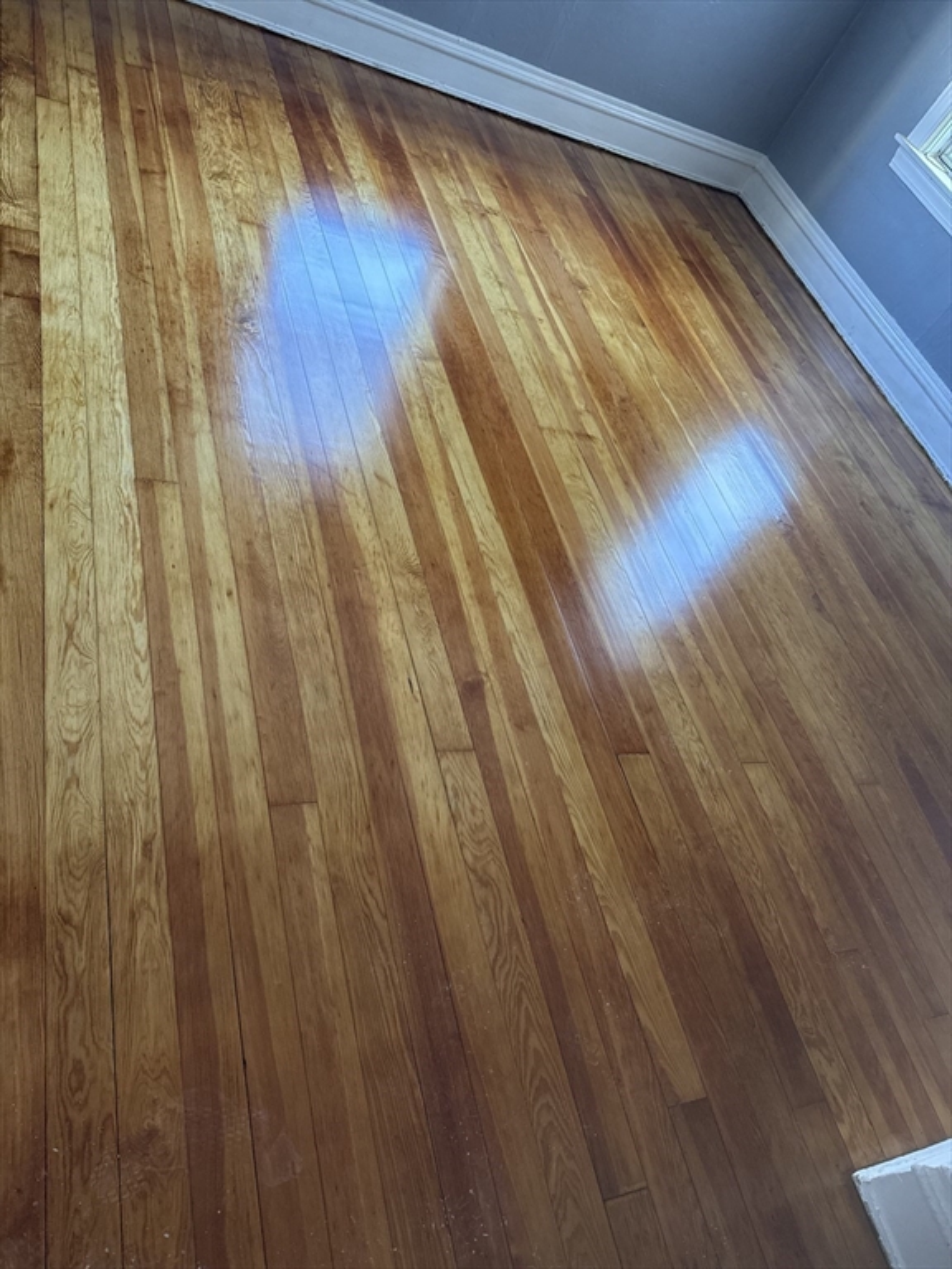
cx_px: 476
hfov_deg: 56.8
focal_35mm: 24
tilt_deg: -45.6
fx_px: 880
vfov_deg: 71.6
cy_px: 634
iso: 250
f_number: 1.78
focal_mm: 6.76
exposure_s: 1/60
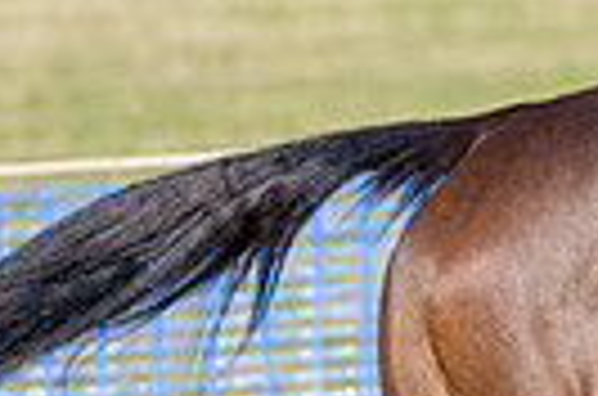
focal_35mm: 847
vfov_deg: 1.6
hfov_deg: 2.4
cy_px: 324
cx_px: 1136
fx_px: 14036
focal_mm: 110
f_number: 2.8
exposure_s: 1/1250
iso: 100
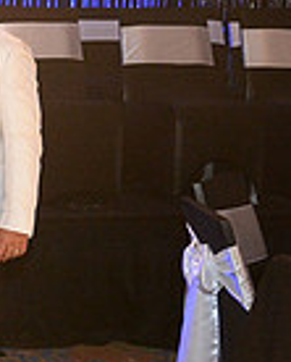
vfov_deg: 16.2
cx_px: -435
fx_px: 1266
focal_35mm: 118
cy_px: 127
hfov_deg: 10.9
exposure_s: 1/250
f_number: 4.5
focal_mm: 30
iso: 5000
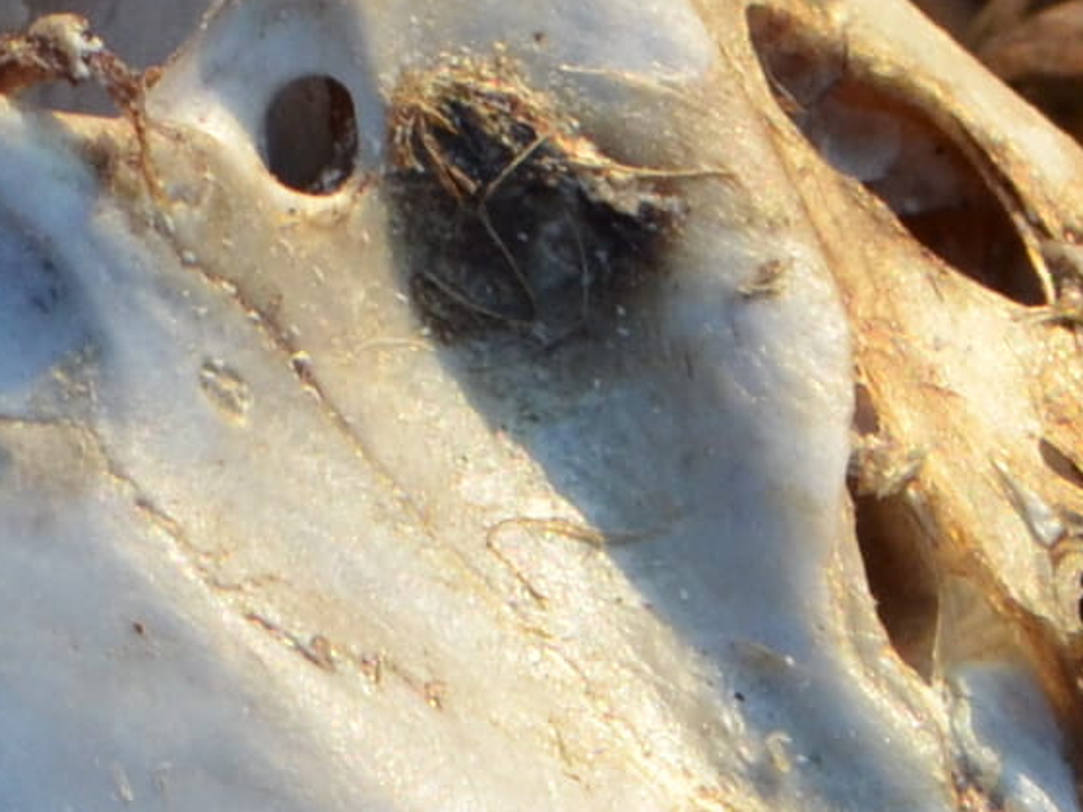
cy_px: 2025
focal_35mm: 1104
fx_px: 34532
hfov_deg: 1.8
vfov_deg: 1.3
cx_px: 254
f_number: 11
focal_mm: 116
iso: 800
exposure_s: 1/500
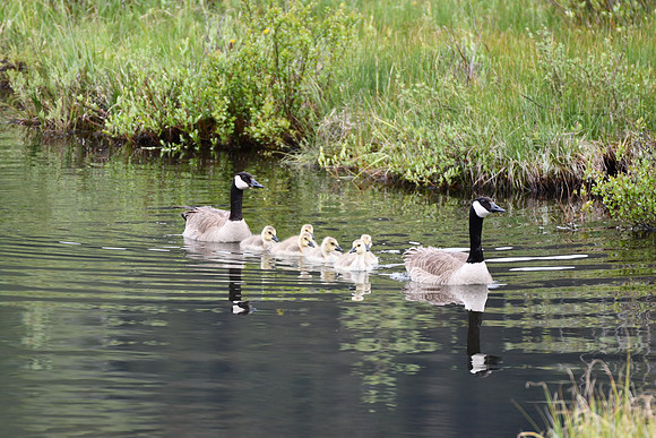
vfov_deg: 1.8
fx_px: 13669
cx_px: 328
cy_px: 219
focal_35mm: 750
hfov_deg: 2.7
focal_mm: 500
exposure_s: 1/500
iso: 560
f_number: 5.6
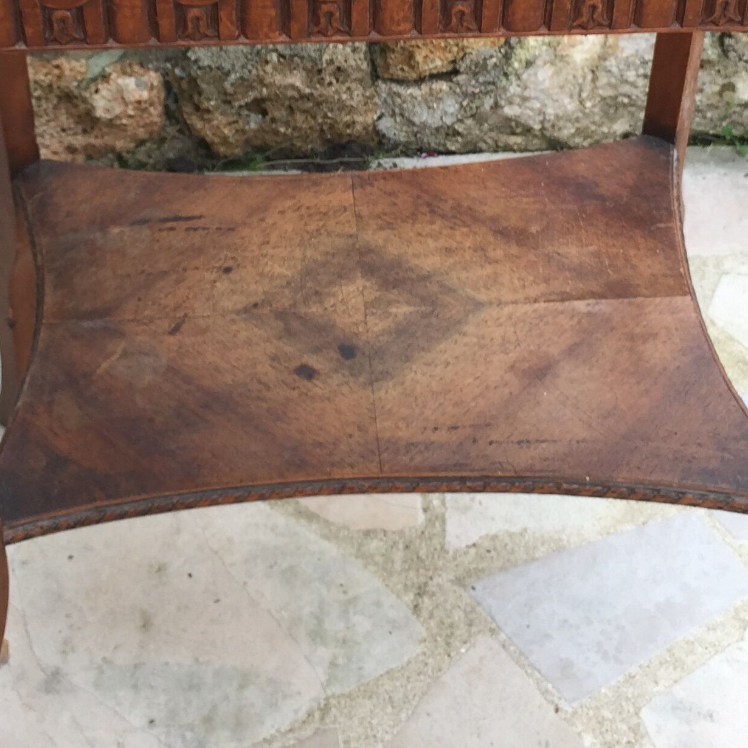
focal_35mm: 68
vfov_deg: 24.6
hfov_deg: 25.3
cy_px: 80
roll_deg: +0.8
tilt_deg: -37.0
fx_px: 1662
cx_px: 314
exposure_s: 1/60
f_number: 2.2
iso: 32
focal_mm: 4.15
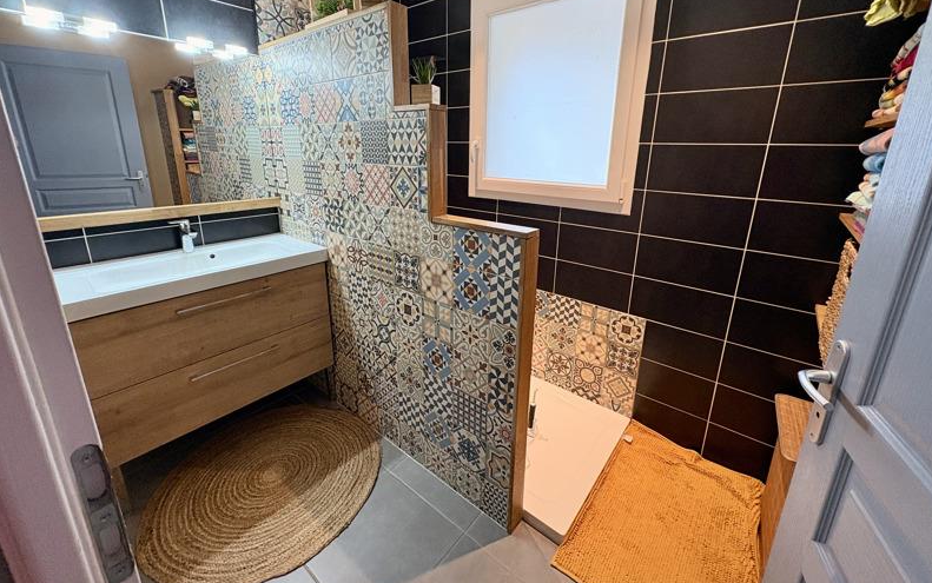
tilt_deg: -14.8
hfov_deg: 101.4
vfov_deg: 74.4
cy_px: 249
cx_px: 469
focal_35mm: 15
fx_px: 381
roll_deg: -0.1
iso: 200
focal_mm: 2.22
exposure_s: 1/50
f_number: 2.2
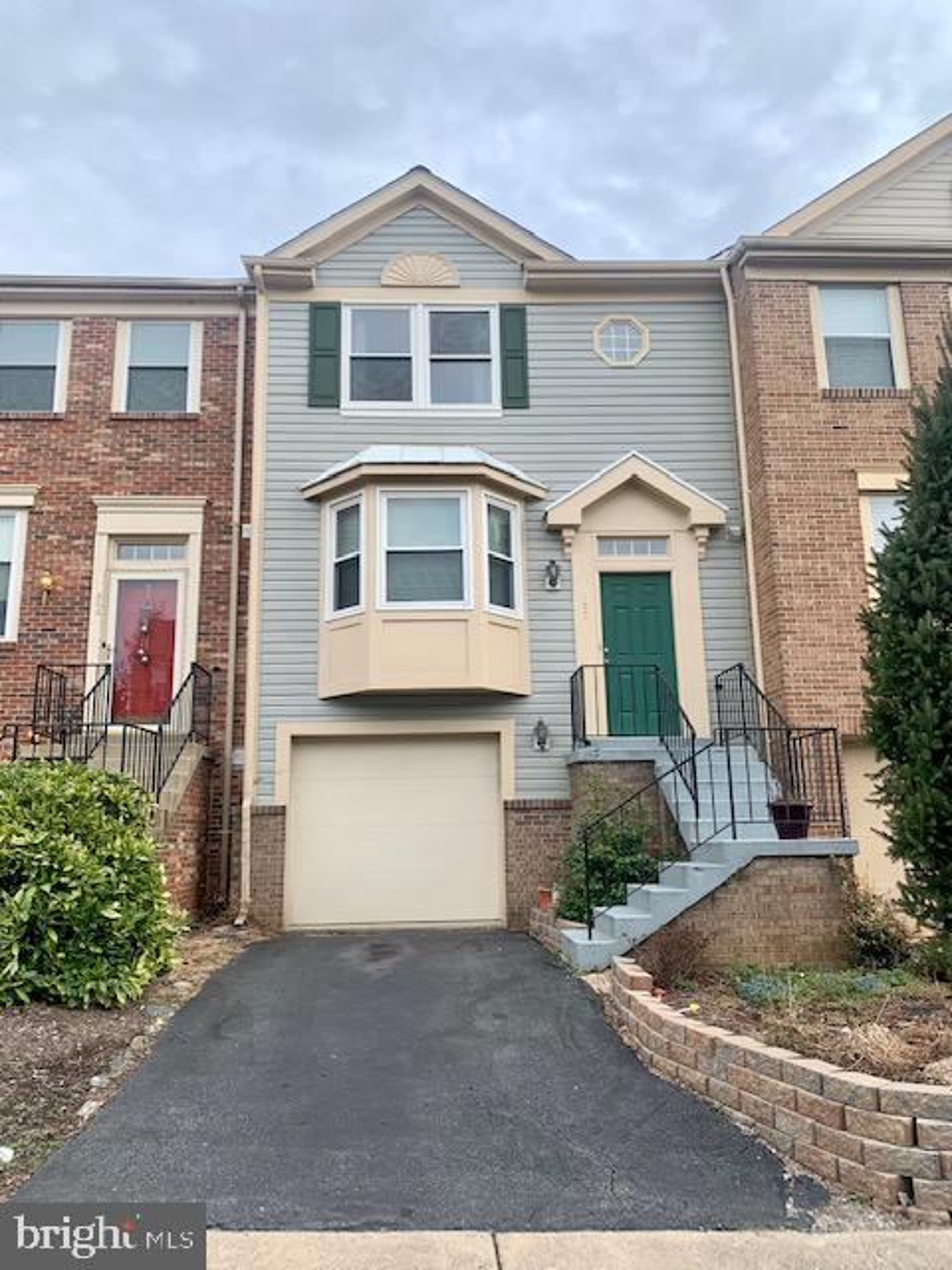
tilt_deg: +12.5
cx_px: 476
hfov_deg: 53.1
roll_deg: +0.6
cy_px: 635
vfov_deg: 67.3
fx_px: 953
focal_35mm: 26
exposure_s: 1/577
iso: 25
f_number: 1.8
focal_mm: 4.25
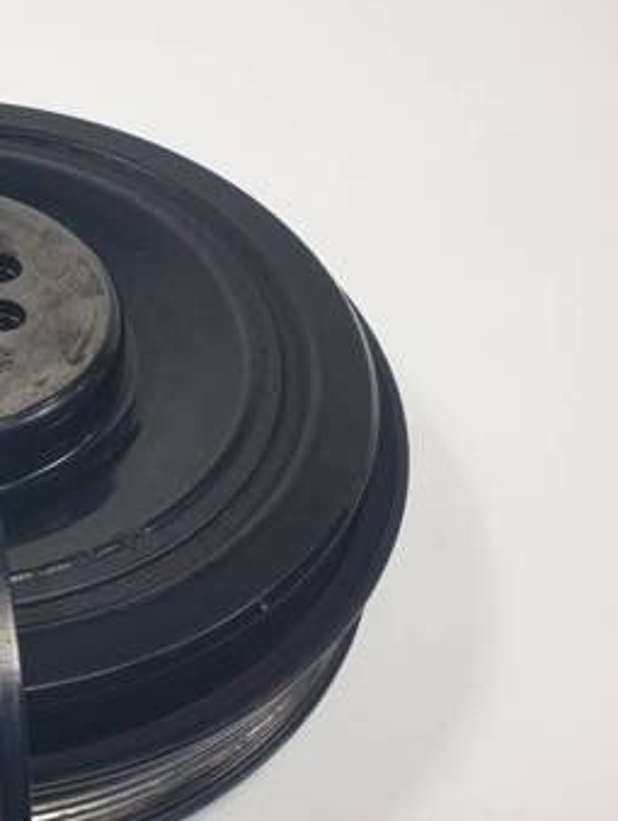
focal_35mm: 49
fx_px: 1164
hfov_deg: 26.5
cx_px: -116
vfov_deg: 38.8
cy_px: 449
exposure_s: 1/188
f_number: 2.4
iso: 50
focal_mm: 4.3
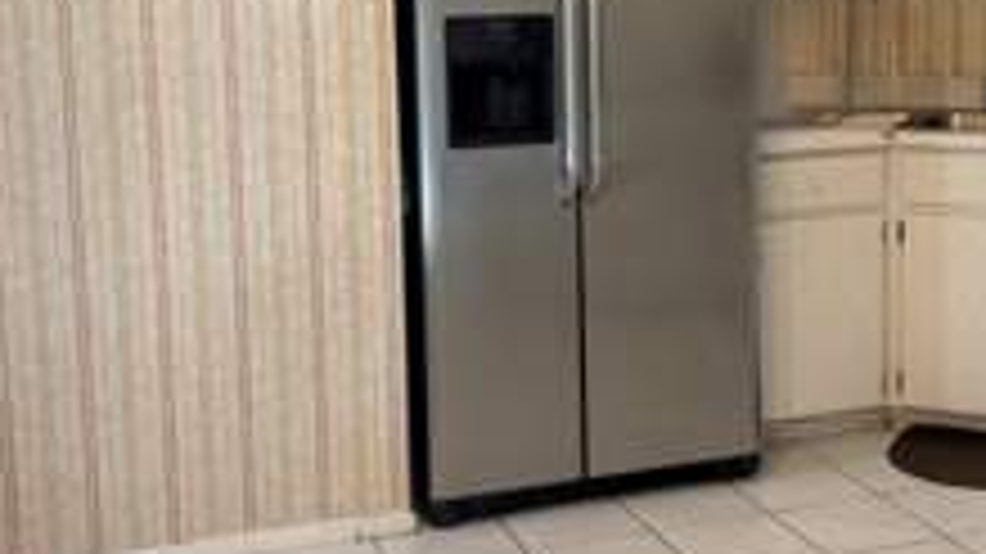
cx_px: 626
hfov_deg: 33.6
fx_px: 1620
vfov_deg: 19.2
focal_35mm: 62
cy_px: 131
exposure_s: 1/60
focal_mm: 5.96
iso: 125
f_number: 1.6
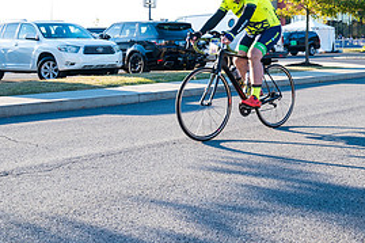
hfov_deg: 34.3
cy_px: 30
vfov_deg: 24.0
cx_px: 326
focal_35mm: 55
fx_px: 557
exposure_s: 1/250
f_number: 6.3
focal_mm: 25.5
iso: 400
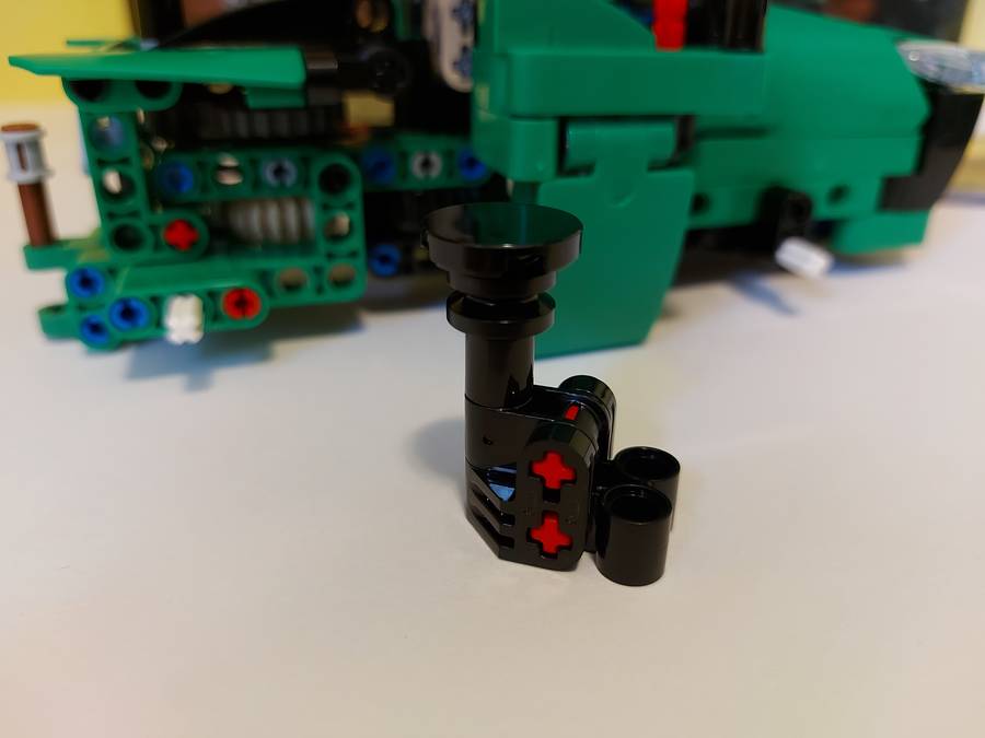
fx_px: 683
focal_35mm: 24
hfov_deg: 71.6
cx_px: 492
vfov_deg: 56.8
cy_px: 369
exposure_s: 1/33
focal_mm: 5.23
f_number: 1.8
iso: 200
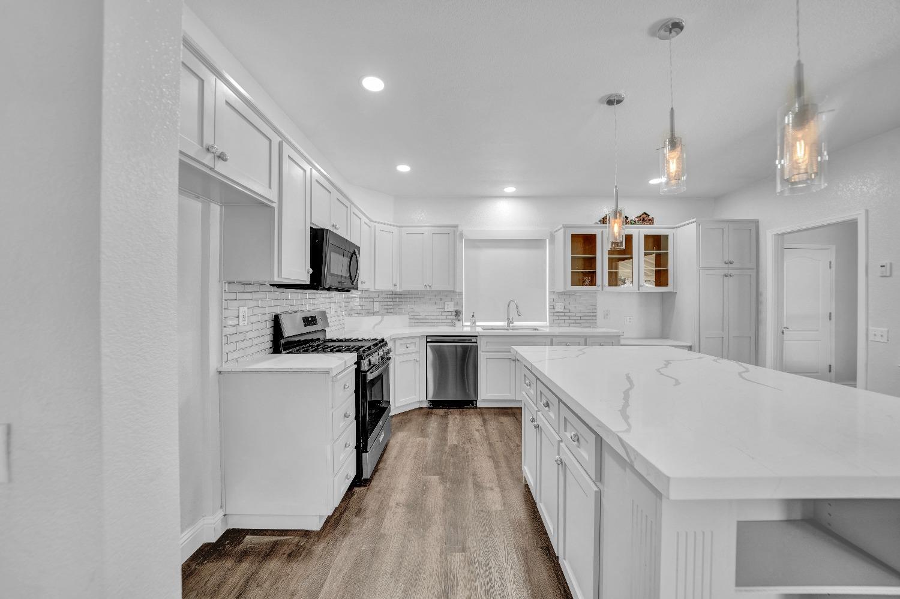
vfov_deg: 90.0
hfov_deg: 112.6
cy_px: 300
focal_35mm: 12
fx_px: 300
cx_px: 450
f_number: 4.5
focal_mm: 12
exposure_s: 1/3.33
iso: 100
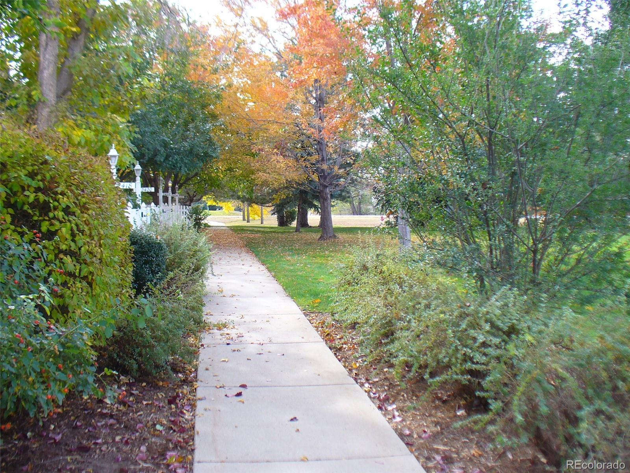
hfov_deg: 50.1
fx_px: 673
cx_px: 315
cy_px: 236
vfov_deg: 38.7
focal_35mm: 37
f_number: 2.8
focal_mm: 6.1
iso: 80
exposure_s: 1/125
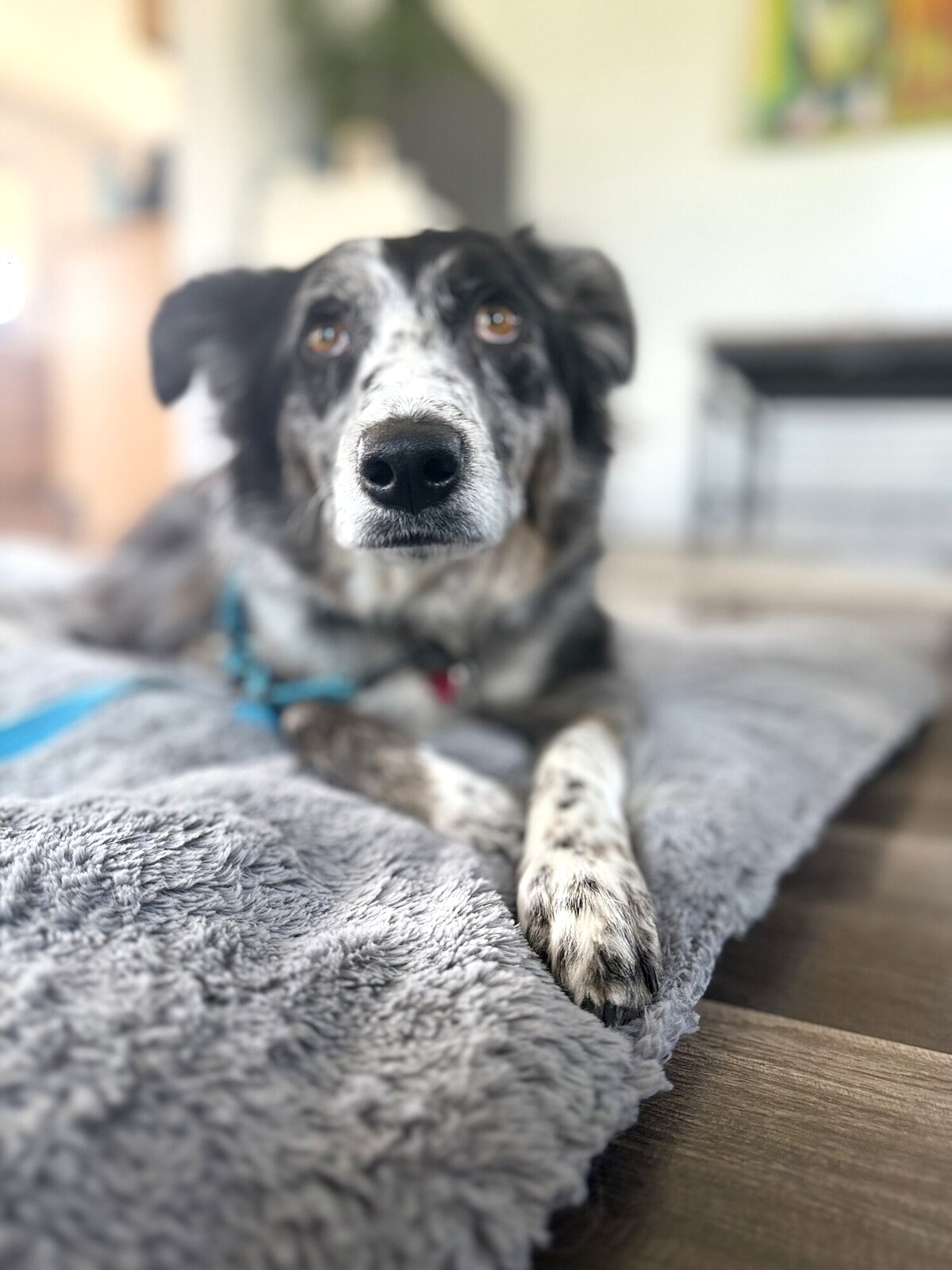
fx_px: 880
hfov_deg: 56.8
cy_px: 635
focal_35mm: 24
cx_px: 476
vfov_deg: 71.6
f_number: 1.78
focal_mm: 6.76
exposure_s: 1/60
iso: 200
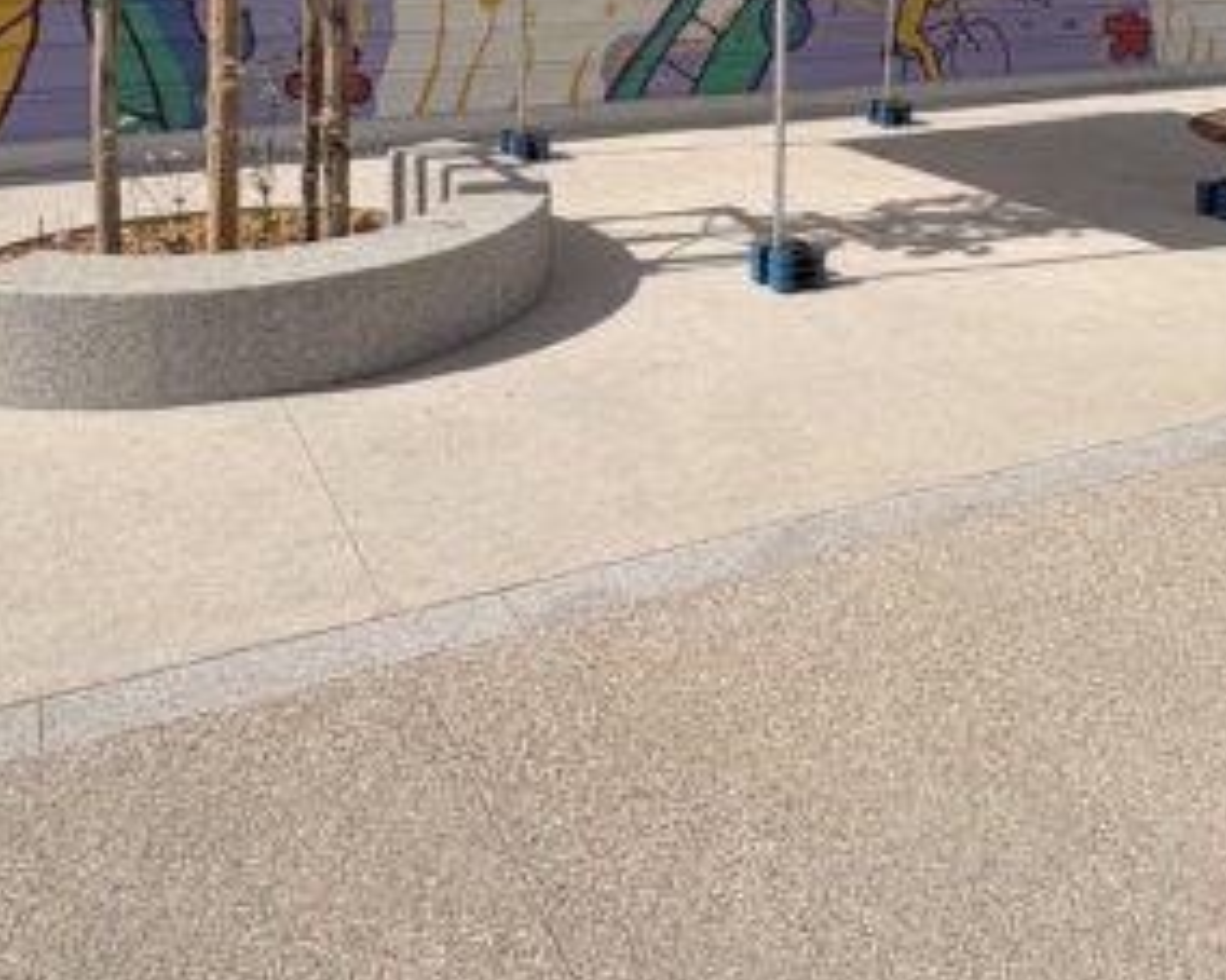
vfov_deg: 35.9
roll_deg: -0.5
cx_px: 673
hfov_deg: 49.0
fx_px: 1342
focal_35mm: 37
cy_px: -17
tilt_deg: -2.9
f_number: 2.2
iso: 50
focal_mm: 2.22
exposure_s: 1/4630
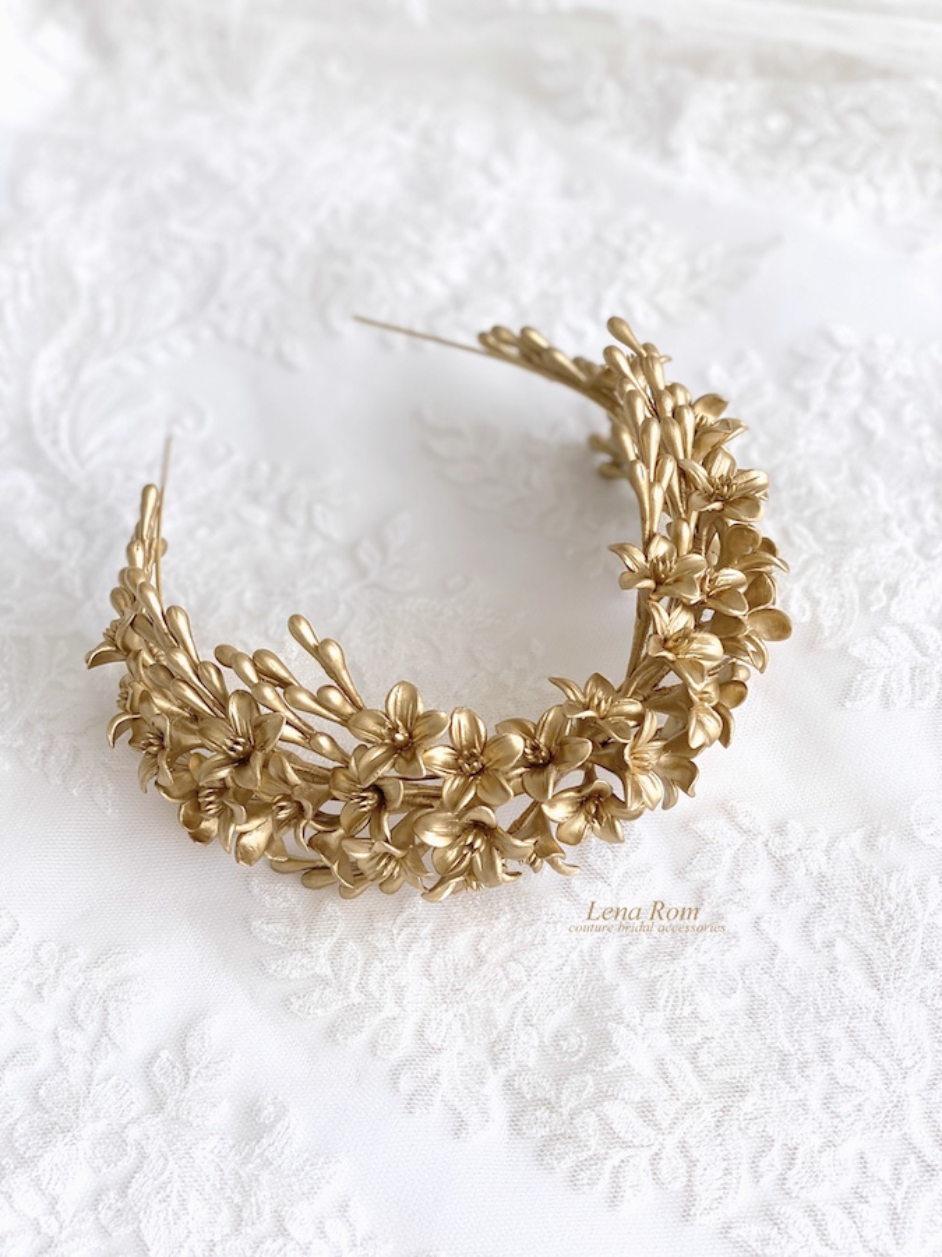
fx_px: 1887
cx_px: 471
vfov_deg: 36.8
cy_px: 628
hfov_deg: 28.0
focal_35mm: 52
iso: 20
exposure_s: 1/130
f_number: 2
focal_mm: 6
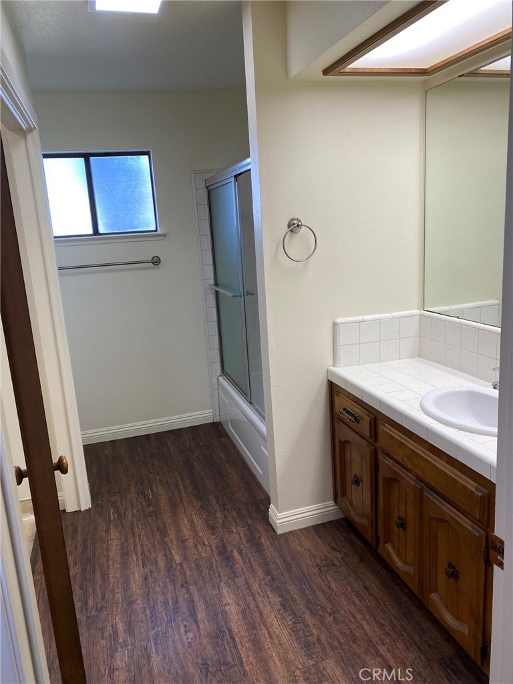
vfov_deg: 67.3
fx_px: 514
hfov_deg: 53.1
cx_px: 256
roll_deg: +3.7
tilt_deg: -12.4
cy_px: 342
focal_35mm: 26
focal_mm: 4.25
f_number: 1.8
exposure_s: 1/120
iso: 80
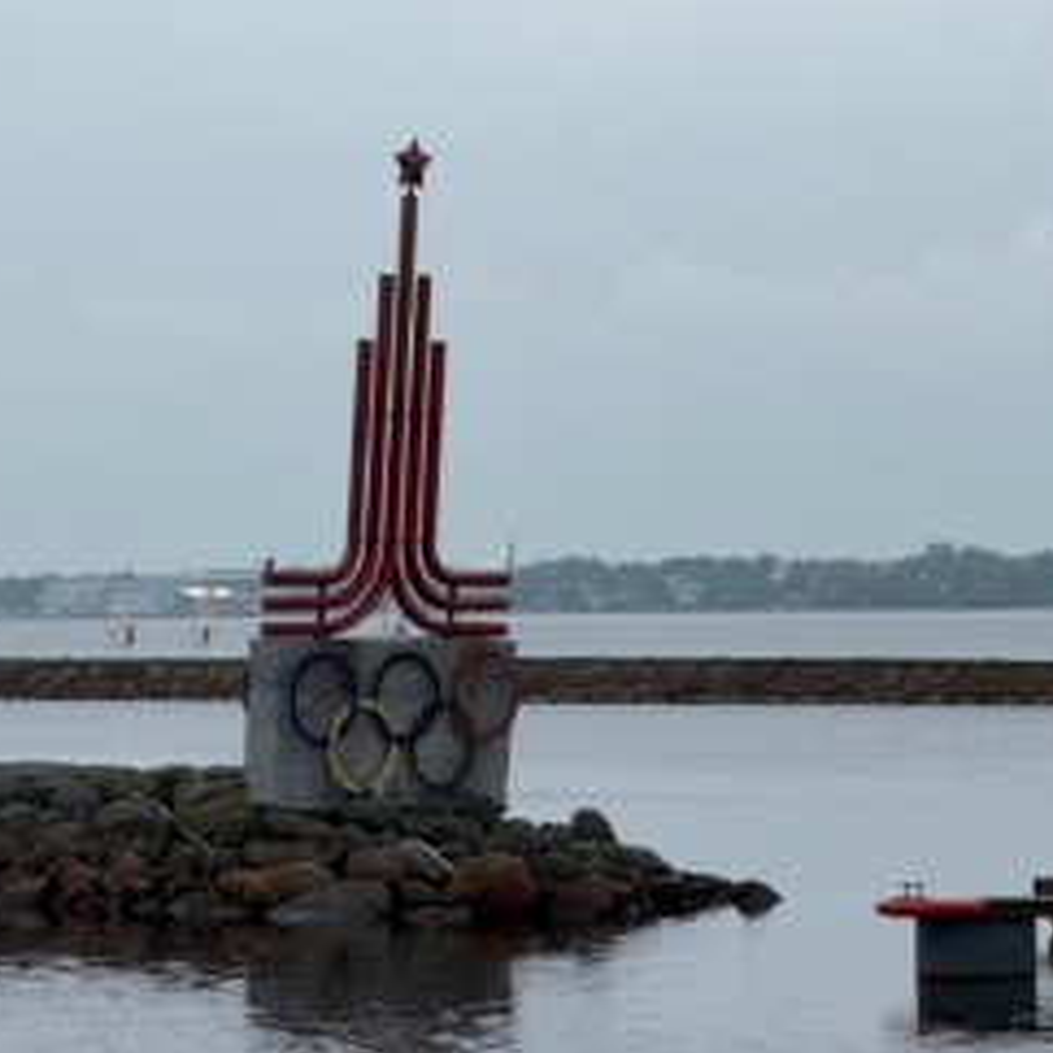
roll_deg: +0.2
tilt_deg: +0.4
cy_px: 605
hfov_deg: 10.0
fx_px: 6023
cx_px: 313
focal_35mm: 175
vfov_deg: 10.0
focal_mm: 15.66
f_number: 2.8
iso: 50
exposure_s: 1/1689
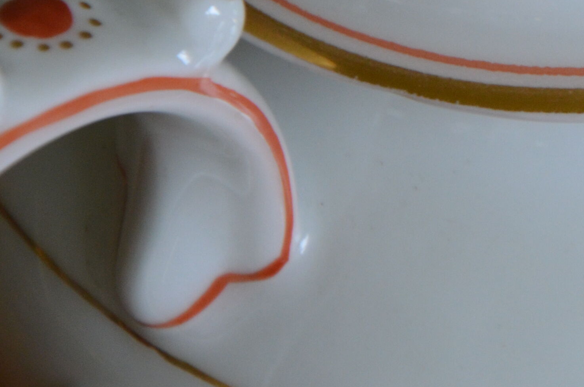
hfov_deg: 3.9
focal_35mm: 527
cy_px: 31
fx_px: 8525
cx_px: 856
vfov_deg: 2.6
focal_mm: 105
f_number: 5.6
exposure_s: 1/125
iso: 640
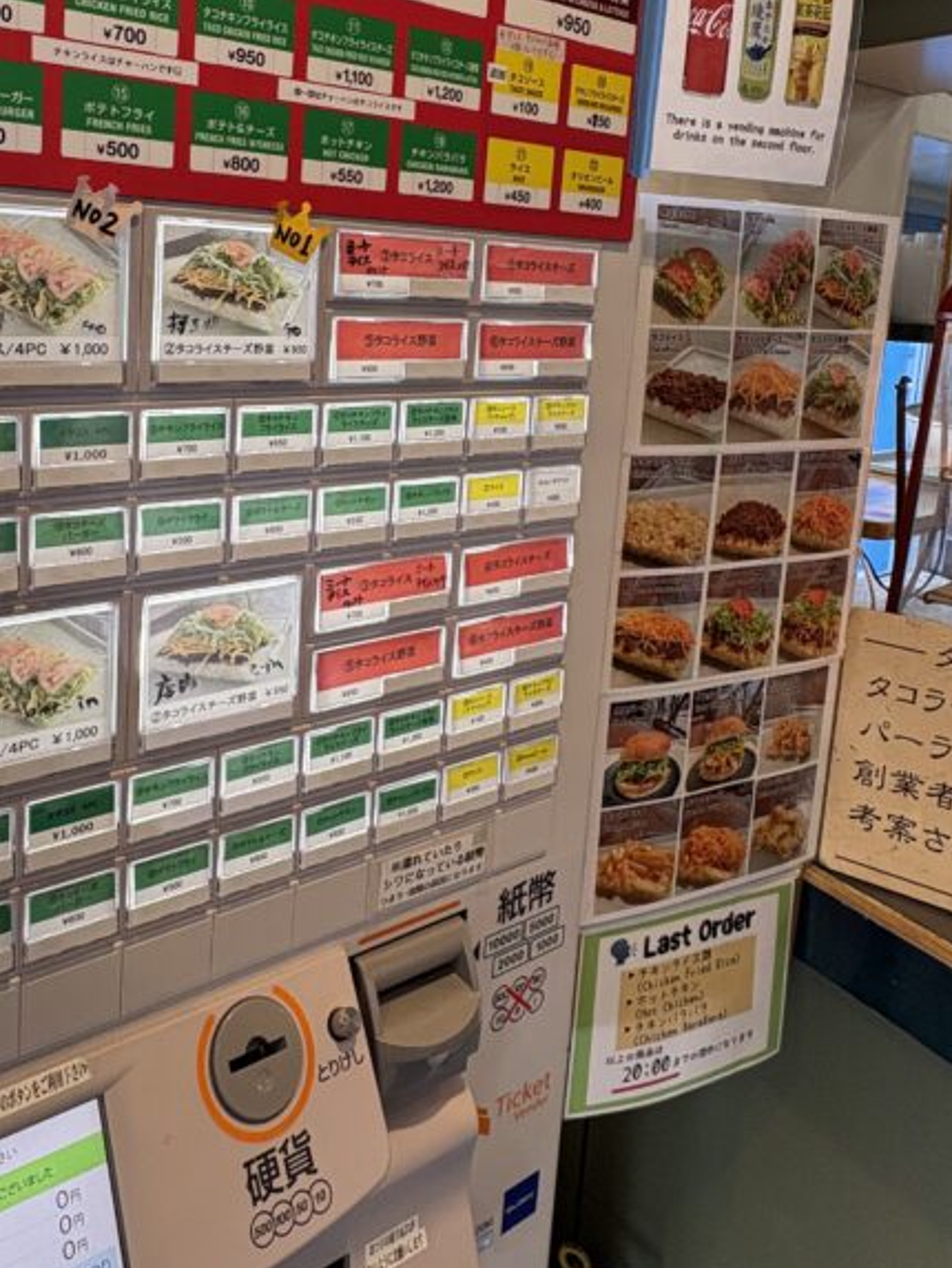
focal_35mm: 25
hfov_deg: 53.3
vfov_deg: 66.5
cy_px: 372
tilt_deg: -6.2
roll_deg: -3.0
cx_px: 283
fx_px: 916
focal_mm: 2.22
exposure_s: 1/99
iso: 80
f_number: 2.2
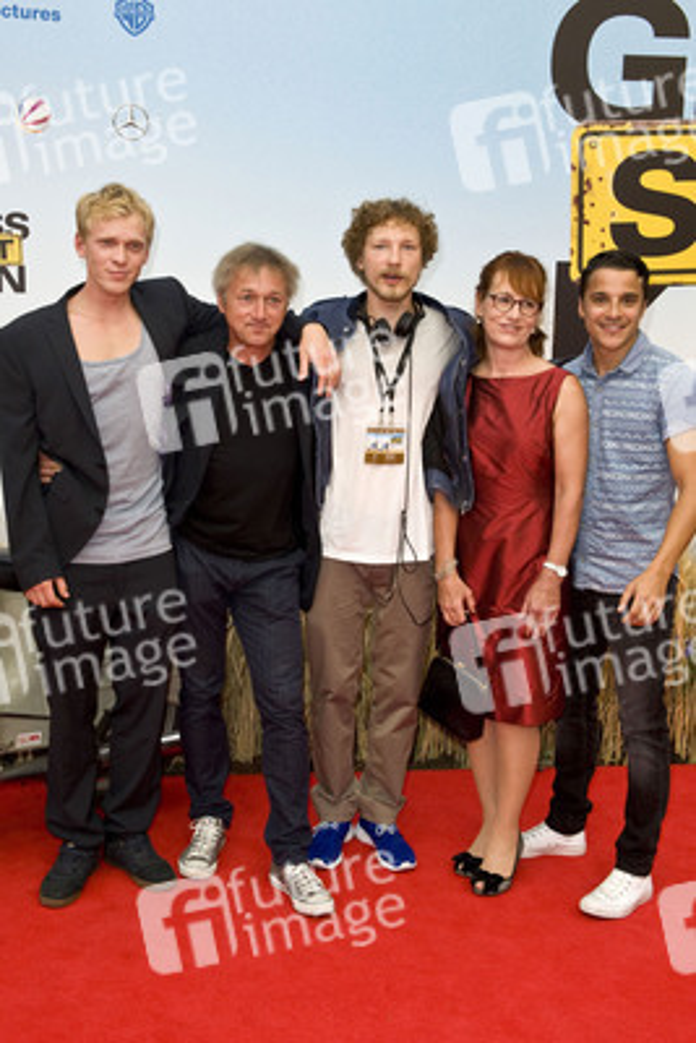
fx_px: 1101
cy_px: 522
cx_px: 348
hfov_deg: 35.1
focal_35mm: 38
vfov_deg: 50.7
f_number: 7.1
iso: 800
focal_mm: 38
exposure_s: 1/320
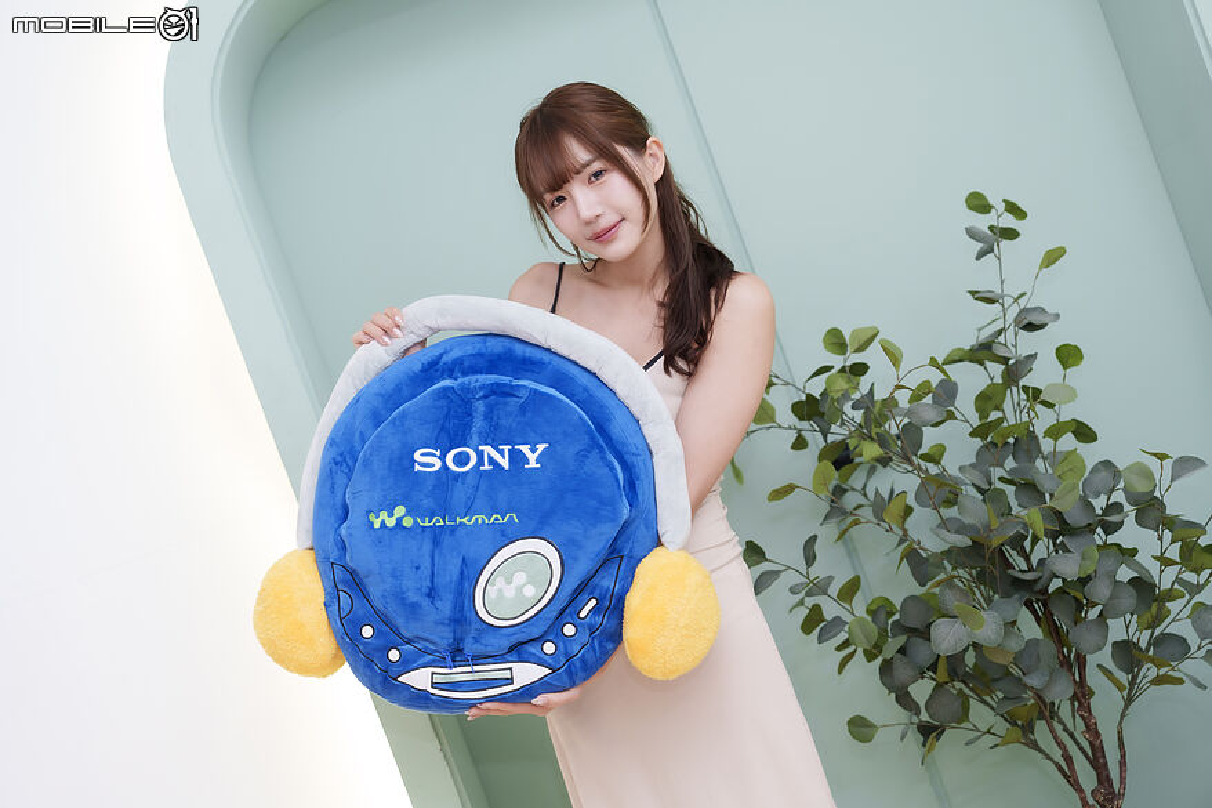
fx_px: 1818
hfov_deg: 36.9
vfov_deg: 25.0
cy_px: 404
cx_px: 606
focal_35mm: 54
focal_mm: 54
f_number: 2.8
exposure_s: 1/125
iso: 500
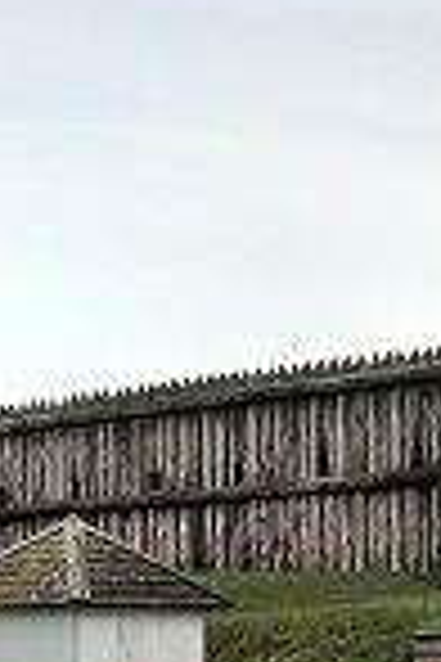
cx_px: -441
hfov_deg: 9.3
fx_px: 2536
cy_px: 657
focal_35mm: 138
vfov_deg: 14.6
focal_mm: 8
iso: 100
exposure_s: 1/186
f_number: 7.6
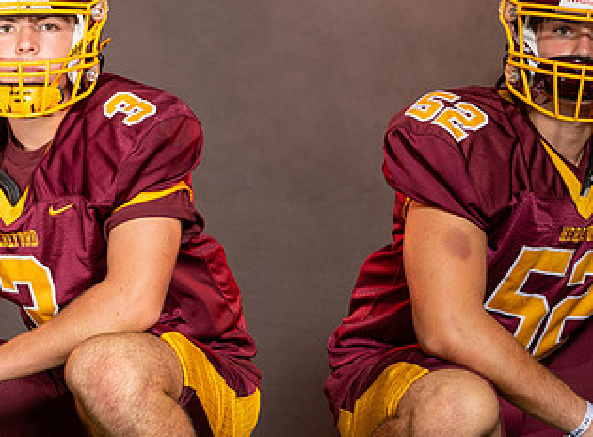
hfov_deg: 9.8
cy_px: 227
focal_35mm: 203
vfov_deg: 7.2
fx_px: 3455
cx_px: 400
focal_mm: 62
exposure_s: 1/160
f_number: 5.6
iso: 80
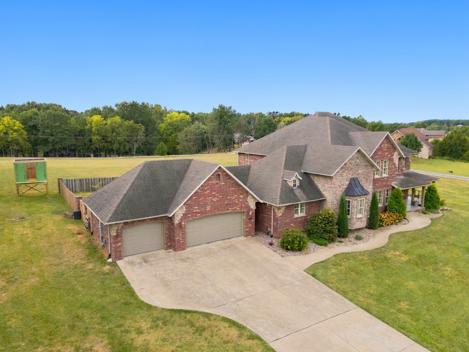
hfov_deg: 71.6
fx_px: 325
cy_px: 176
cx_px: 234
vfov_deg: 56.8
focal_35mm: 24
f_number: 2.8
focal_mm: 4.5
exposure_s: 1/725
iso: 110
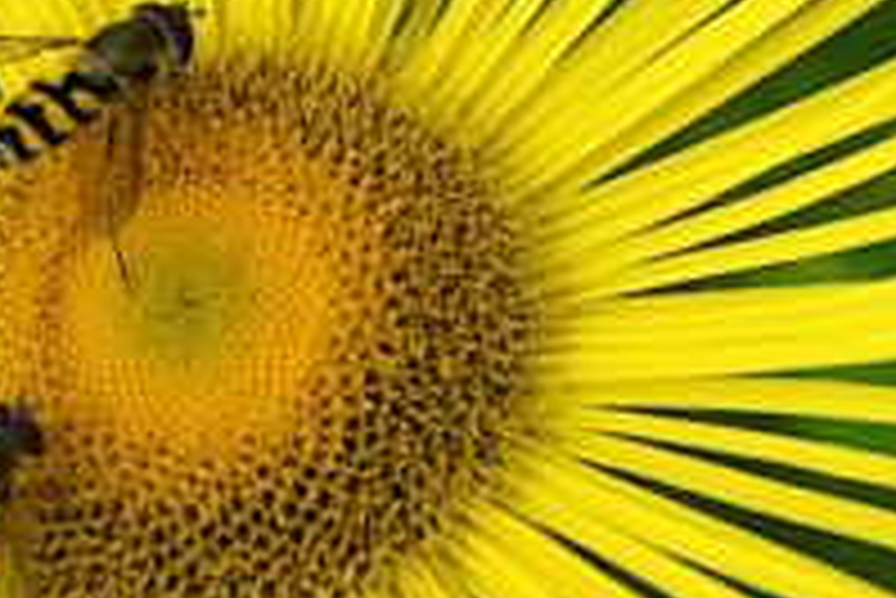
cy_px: 180
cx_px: 176
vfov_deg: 6.2
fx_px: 5529
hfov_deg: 9.2
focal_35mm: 222
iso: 100
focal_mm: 46
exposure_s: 1/160
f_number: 8
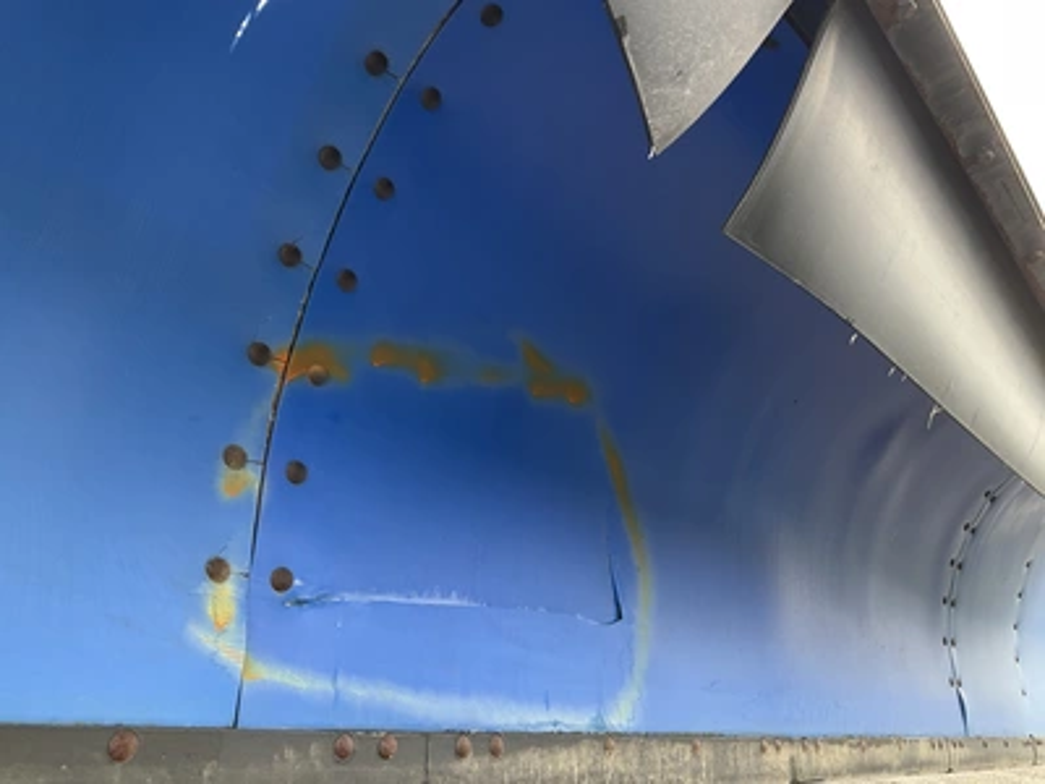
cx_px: 522
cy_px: 392
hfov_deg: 61.7
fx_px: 875
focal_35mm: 29
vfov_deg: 48.2
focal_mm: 3
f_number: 1.8
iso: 32
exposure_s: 1/122
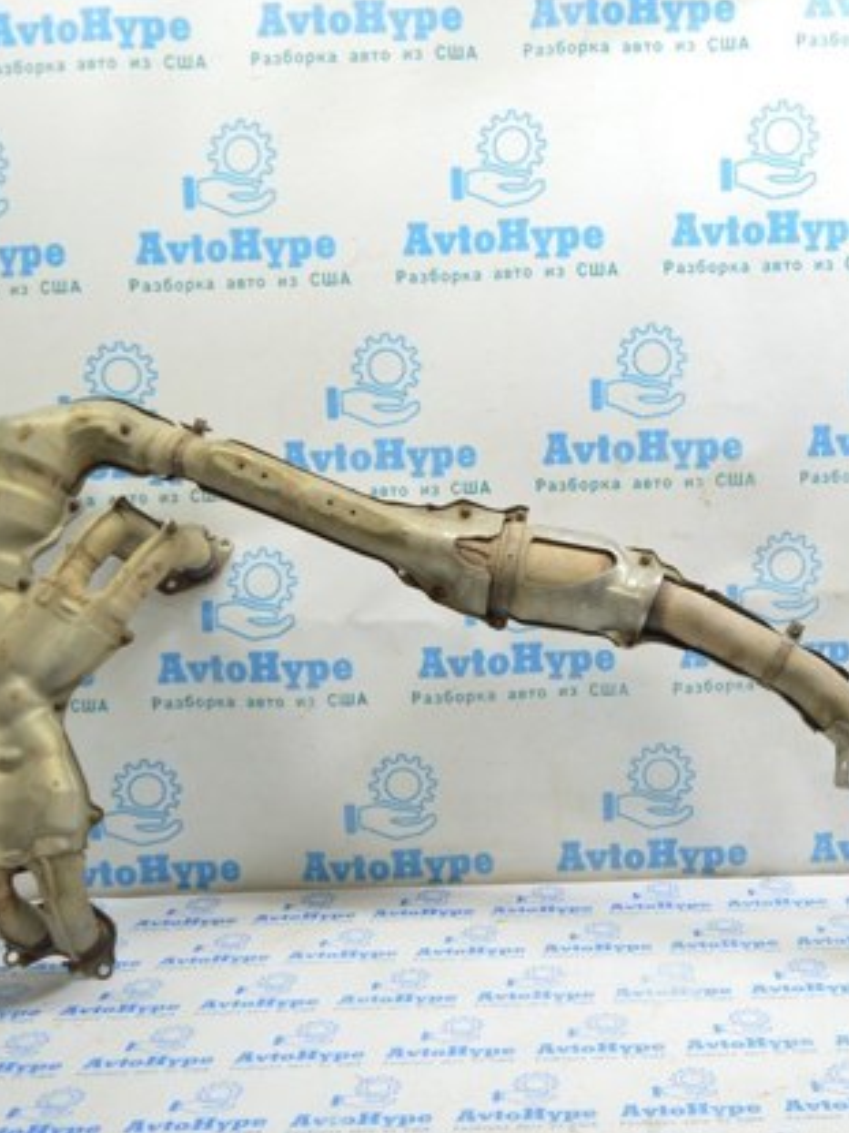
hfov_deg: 35.4
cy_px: 556
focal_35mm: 40
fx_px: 1309
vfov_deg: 46.8
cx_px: 595
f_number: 3.5
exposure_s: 1/40
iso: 400
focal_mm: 18
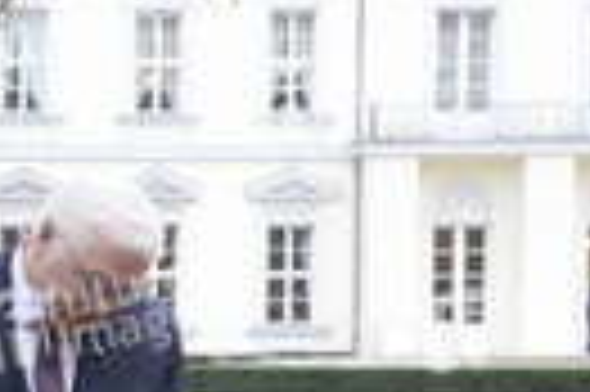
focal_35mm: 241
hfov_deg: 8.5
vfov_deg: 5.6
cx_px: -38
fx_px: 3945
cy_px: 658
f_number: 10
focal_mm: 70
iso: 5000
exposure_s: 1/400
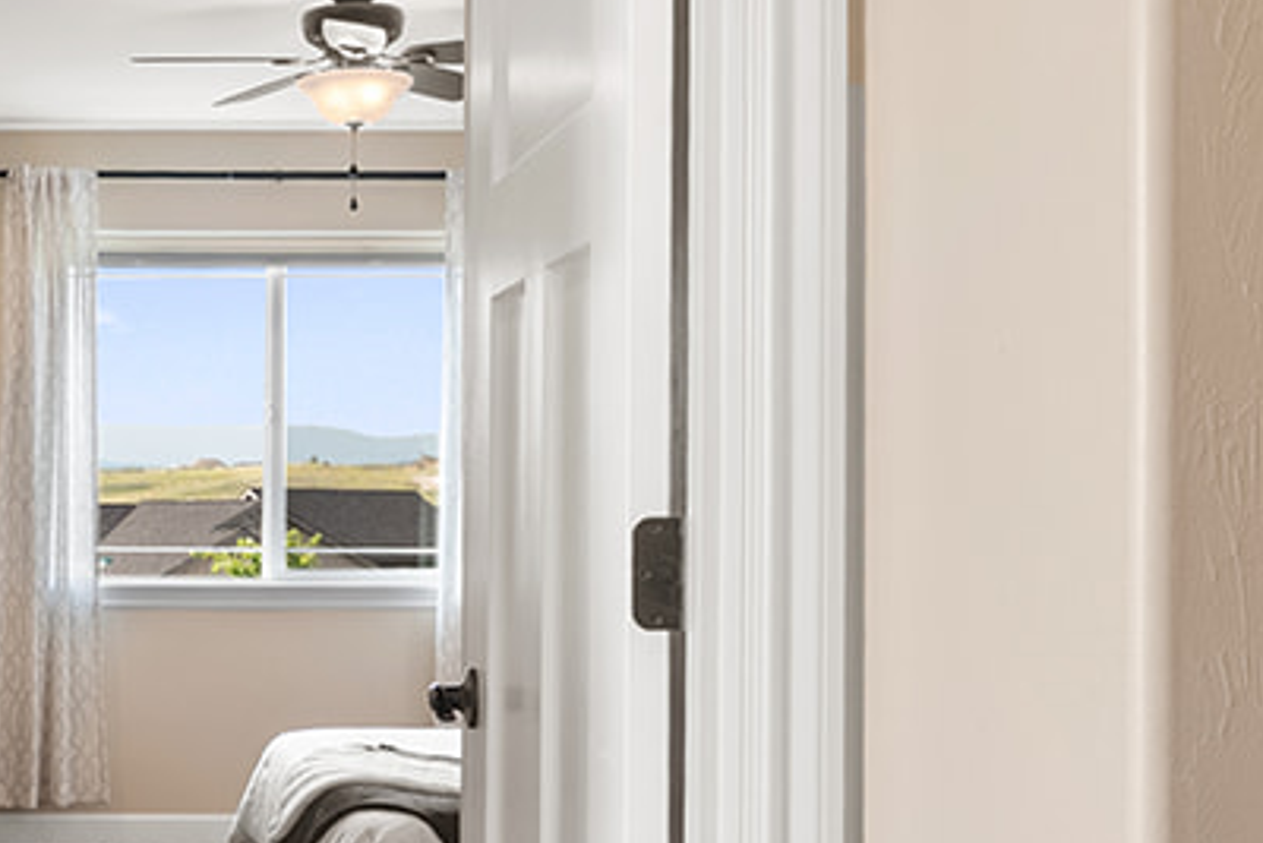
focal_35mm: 64
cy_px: 725
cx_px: 515
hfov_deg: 31.3
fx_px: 2246
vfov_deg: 20.9
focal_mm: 16
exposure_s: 1/30
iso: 800
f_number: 7.1
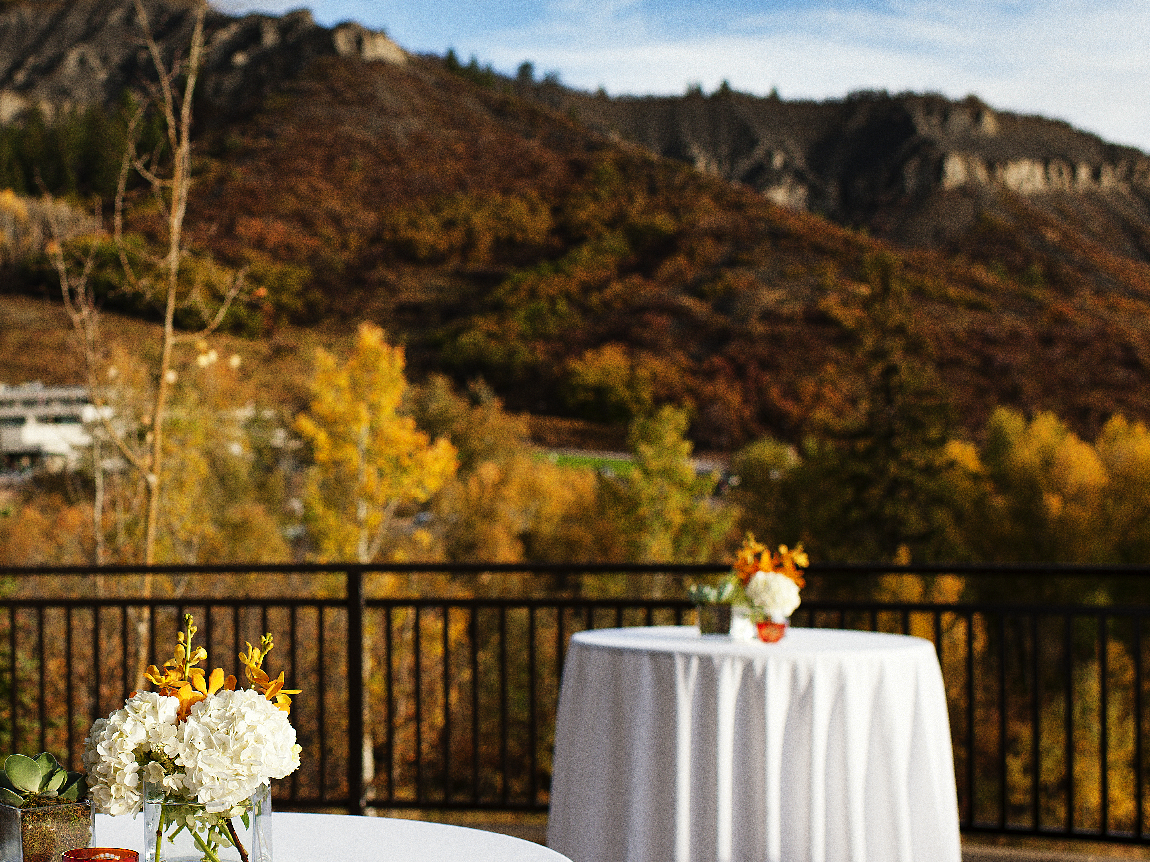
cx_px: 198
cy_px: 465
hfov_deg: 32.2
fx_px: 1927
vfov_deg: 25.2
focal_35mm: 58
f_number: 3.5
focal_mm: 35
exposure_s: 1/400
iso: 50
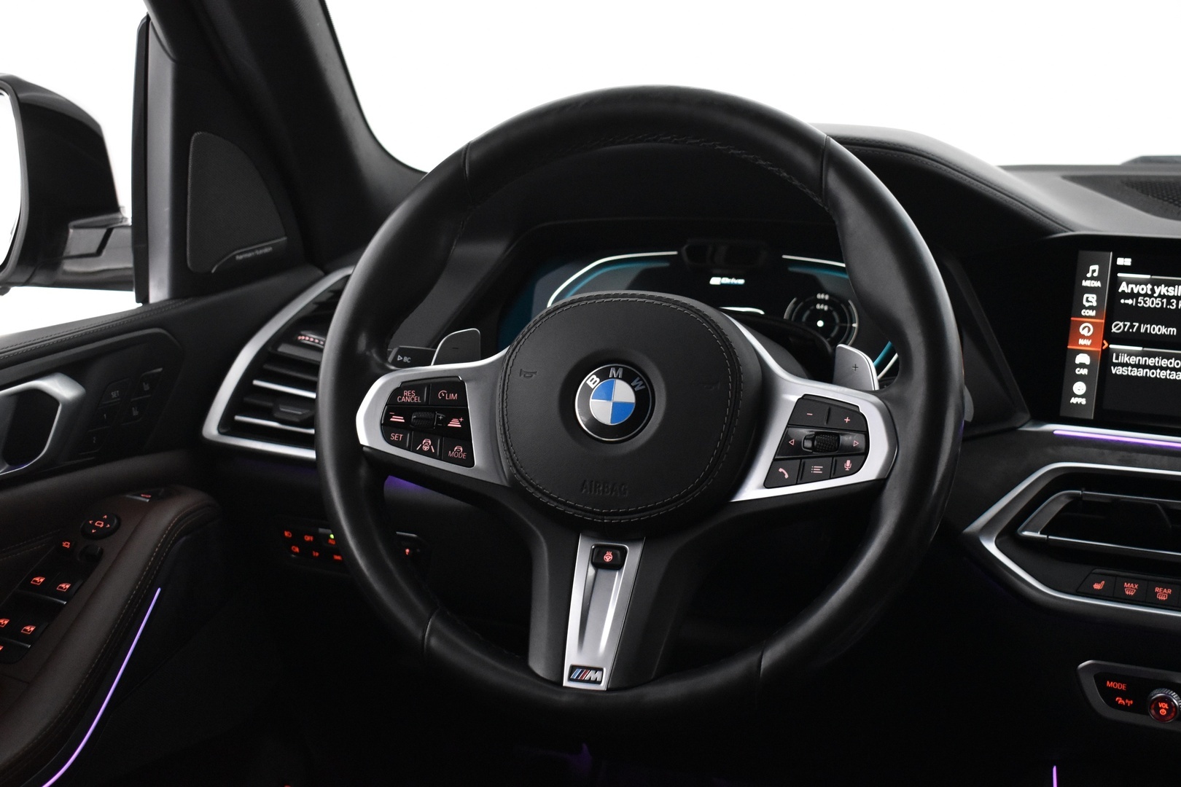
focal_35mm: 45
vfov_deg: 29.9
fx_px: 1476
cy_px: 394
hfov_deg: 43.6
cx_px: 590
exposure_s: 1/40
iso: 3200
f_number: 4.2
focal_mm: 30
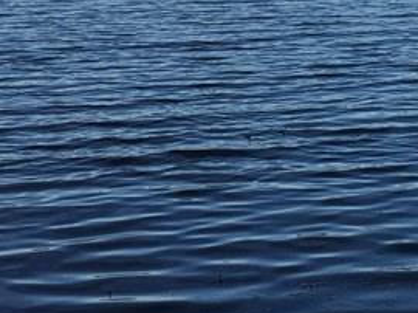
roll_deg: +0.6
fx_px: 1327
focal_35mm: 110
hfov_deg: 17.3
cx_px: 471
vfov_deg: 13.0
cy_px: -88
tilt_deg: -2.0
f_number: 2.2
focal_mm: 4.15
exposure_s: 1/1199
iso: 32
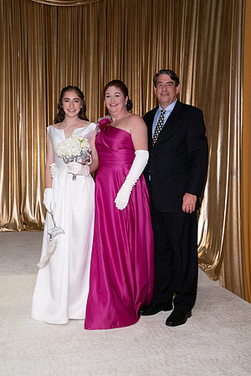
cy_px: 188
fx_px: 429
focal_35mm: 41
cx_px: 126
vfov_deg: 47.4
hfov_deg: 32.6
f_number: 5.6
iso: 800
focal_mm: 41
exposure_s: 1/160
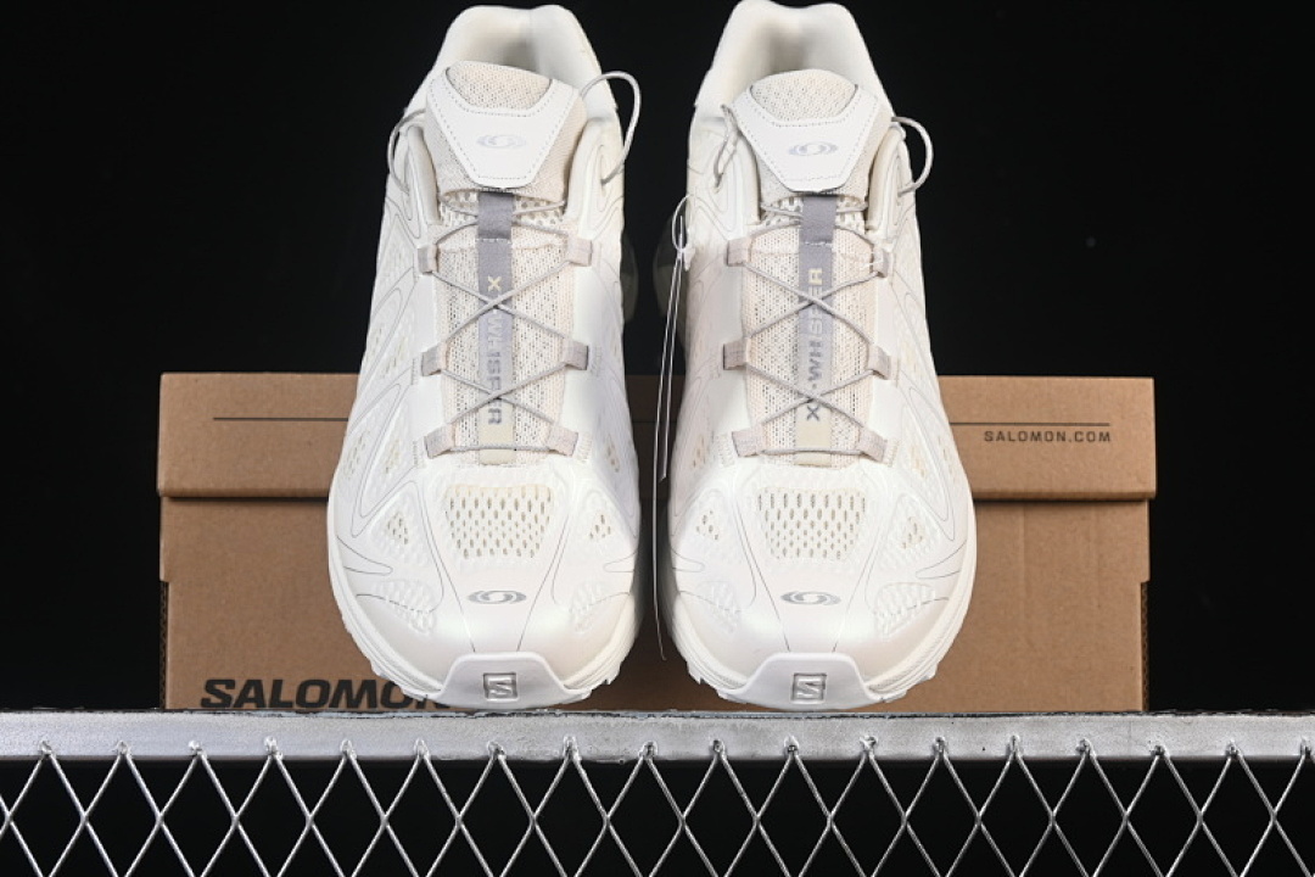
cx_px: 658
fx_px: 2739
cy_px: 438
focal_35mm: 75
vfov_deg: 18.2
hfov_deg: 27.0
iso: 160
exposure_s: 1/80
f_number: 8
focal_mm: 50
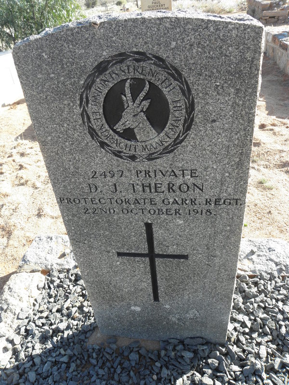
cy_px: 192
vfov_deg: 67.3
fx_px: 289
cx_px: 144
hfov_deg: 53.1
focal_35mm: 26
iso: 64
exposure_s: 1/80
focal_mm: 4.6
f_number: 5.6
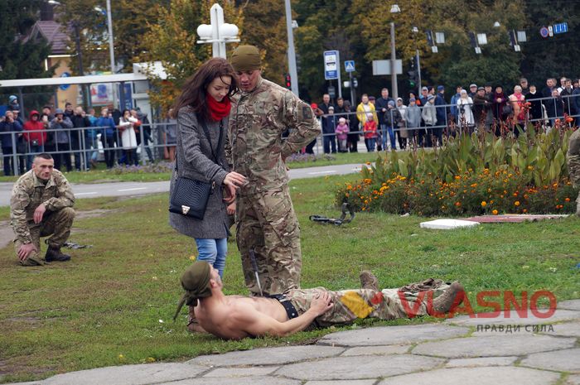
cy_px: 192
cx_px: 290
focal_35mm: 120
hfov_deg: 17.1
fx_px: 1931
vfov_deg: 11.4
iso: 200
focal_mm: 80
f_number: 5.6
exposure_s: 1/125
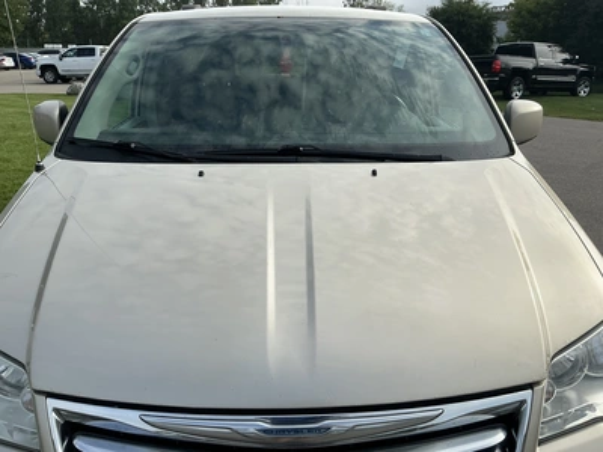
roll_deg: -1.8
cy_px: 226
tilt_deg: -19.5
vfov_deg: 49.7
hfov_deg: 63.4
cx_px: 302
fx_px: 488
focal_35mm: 28
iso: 25
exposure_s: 1/2227
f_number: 1.8
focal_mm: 3
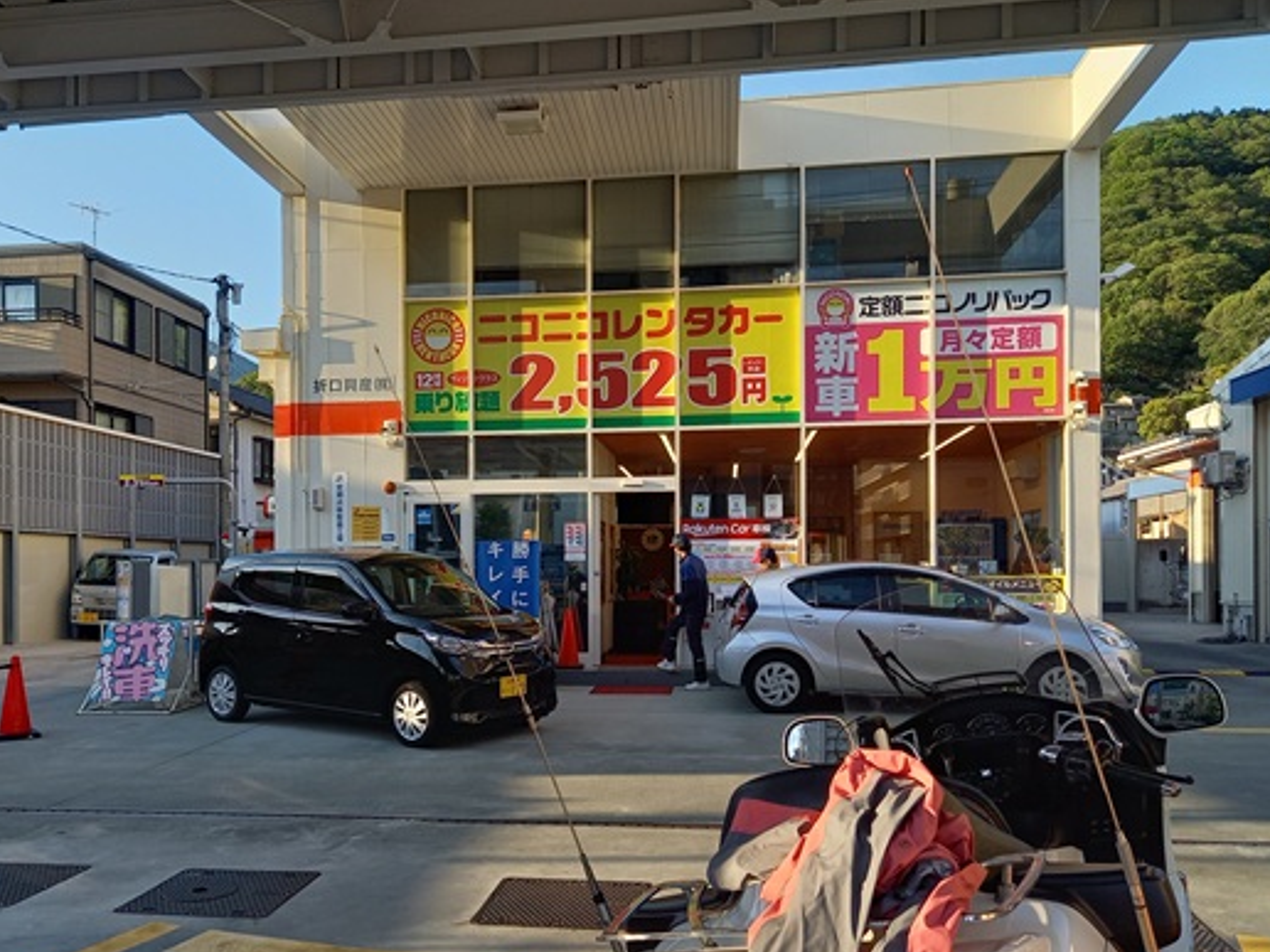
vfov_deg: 45.1
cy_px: 583
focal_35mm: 31
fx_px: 1137
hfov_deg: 58.2
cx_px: 569
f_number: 1.8
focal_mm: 4.65
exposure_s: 1/215
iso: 50
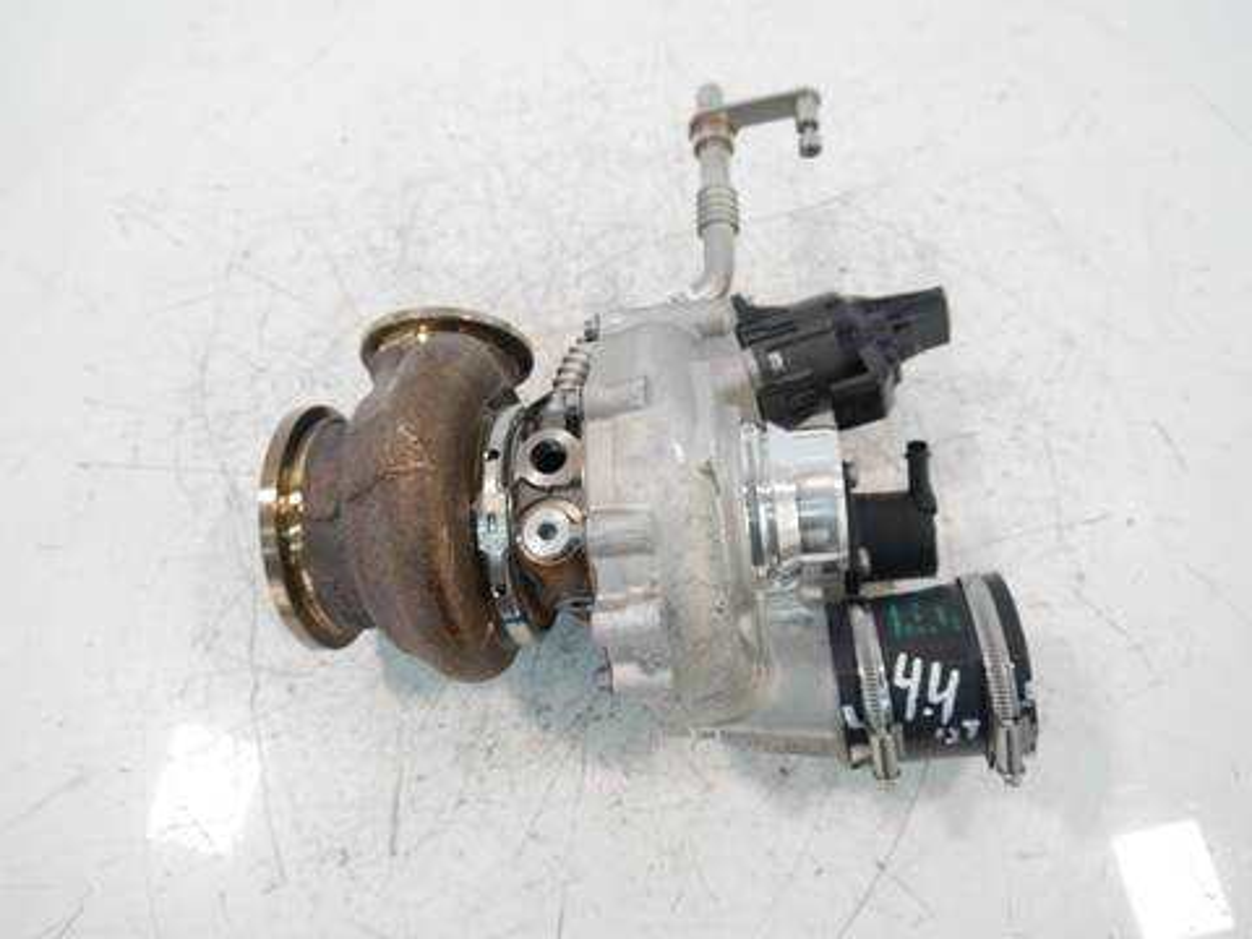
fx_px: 1085
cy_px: 470
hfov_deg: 60.0
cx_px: 626
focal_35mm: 30
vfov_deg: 46.8
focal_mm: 15
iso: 400
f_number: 3.5
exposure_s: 1/60
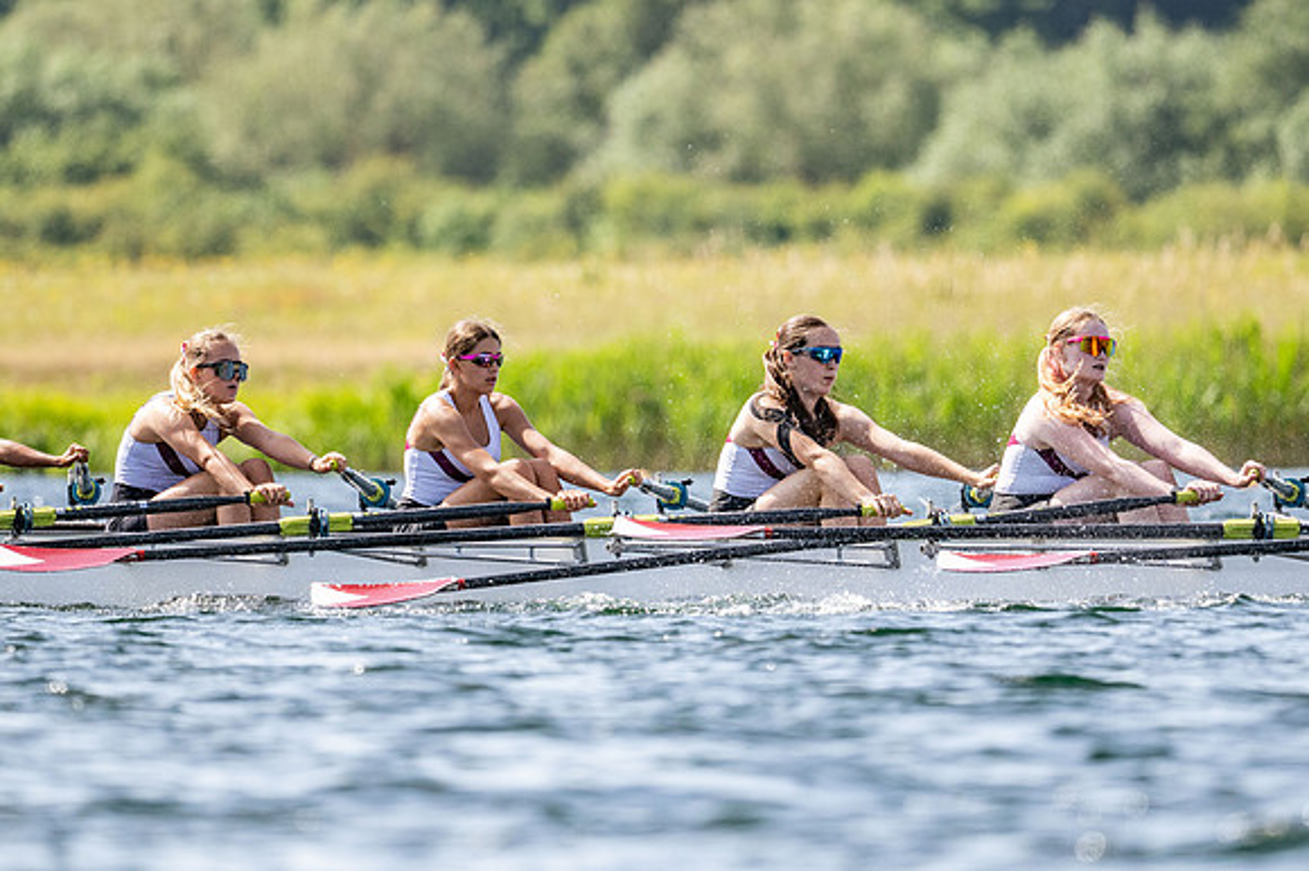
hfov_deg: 3.4
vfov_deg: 2.3
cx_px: 654
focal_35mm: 600
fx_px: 21803
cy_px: 436
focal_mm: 400
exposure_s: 1/2500
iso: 280
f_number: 4.5
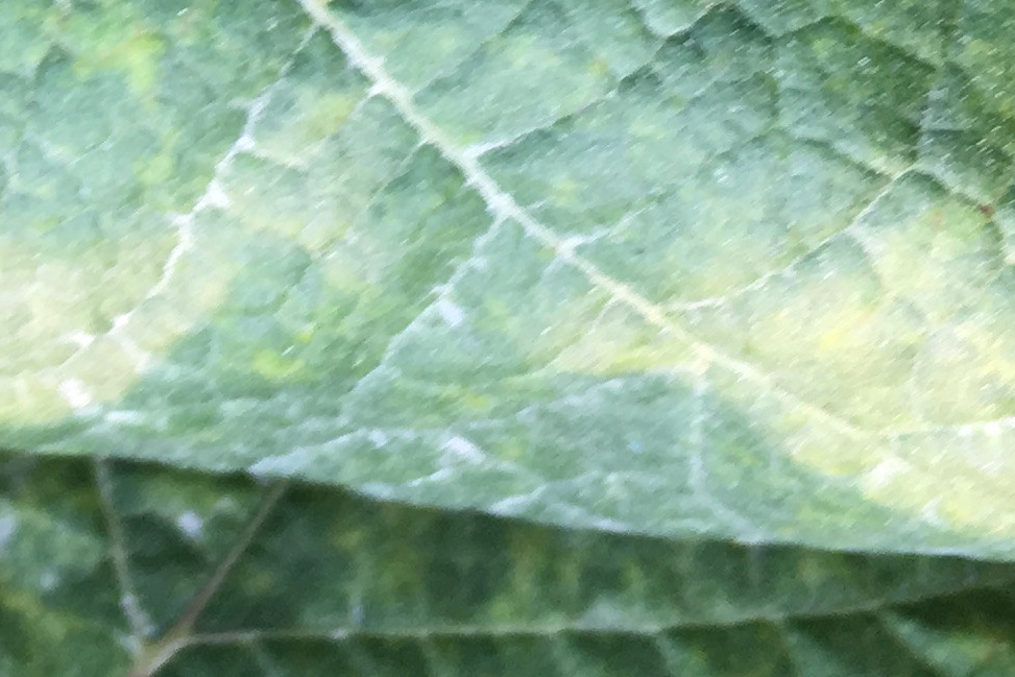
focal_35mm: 125
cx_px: -318
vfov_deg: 10.4
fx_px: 3525
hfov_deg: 15.6
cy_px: -499
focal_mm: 4.15
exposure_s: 1/100
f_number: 2.2
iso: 25
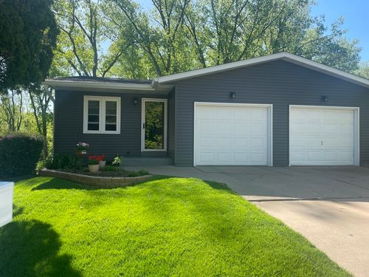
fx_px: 277
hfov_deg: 67.3
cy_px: 138
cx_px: 184
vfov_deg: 53.1
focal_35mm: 26
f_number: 1.6
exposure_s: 1/1043
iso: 32
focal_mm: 4.2
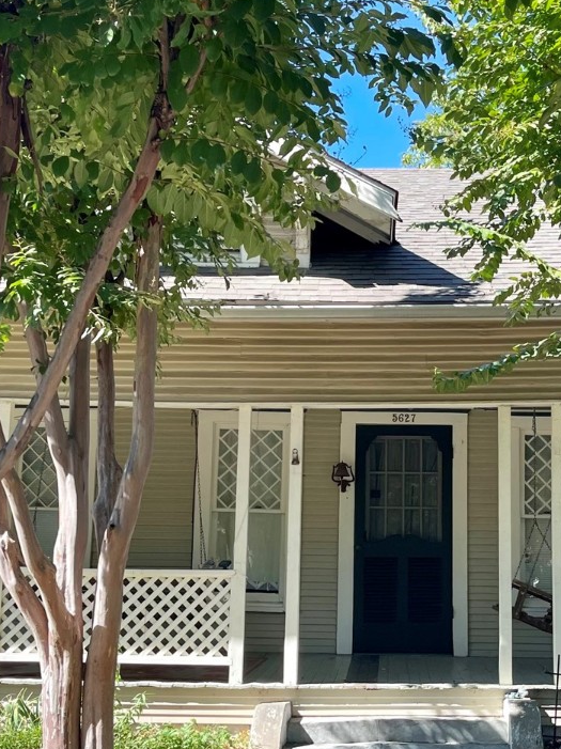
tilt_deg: +8.0
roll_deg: -1.3
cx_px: 369
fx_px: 1233
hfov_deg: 25.5
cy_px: 413
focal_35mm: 57
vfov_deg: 33.8
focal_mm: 5.1
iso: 32
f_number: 1.6
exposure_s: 1/750
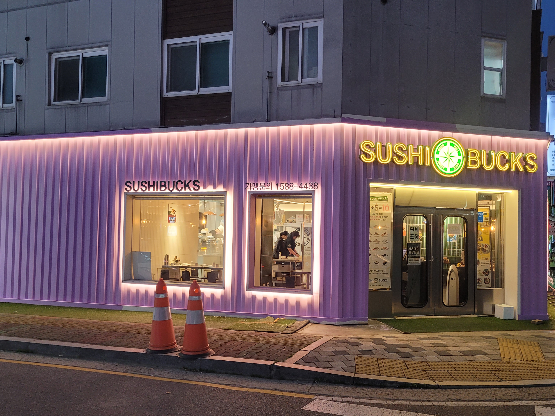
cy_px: 215
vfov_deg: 41.8
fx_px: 545
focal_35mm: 34
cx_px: 298
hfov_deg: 53.9
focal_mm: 5.4
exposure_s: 1/60
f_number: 1.8
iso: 250
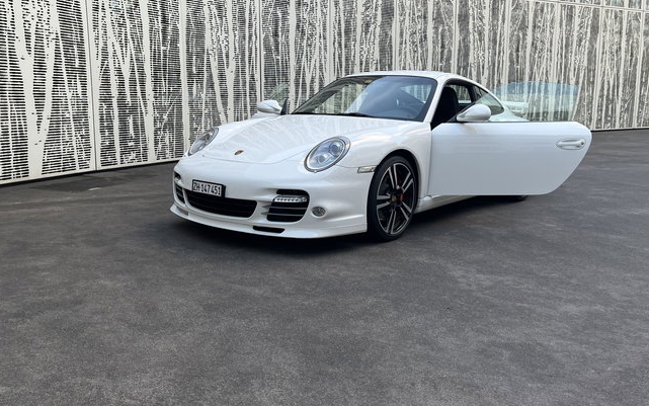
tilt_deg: -9.4
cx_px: 304
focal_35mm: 33
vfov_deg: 38.3
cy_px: 190
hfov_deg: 58.1
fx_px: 584
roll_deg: -0.9
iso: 40
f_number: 1.6
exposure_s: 1/122
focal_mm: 5.1
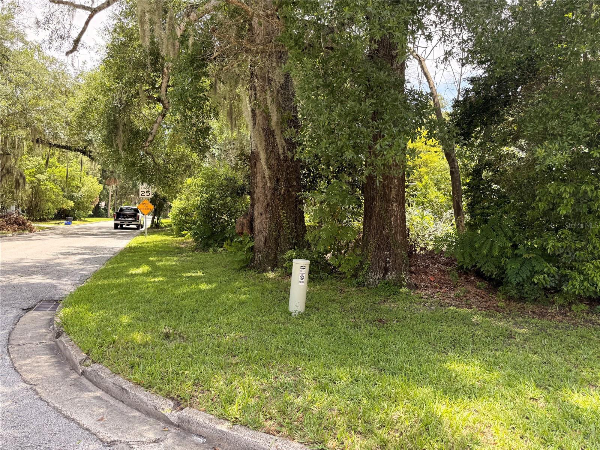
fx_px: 416
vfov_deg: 56.8
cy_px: 225
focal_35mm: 24
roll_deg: -0.3
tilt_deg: -0.9
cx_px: 300
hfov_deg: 71.6
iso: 100
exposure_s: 1/722
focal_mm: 6.76
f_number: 1.78
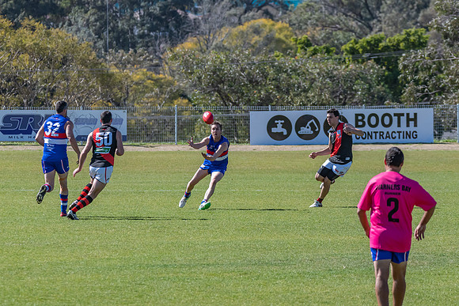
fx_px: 5680
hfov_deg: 4.6
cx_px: 200
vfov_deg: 3.1
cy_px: 133
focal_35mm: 445
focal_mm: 250
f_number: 8
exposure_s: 1/2000
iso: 800
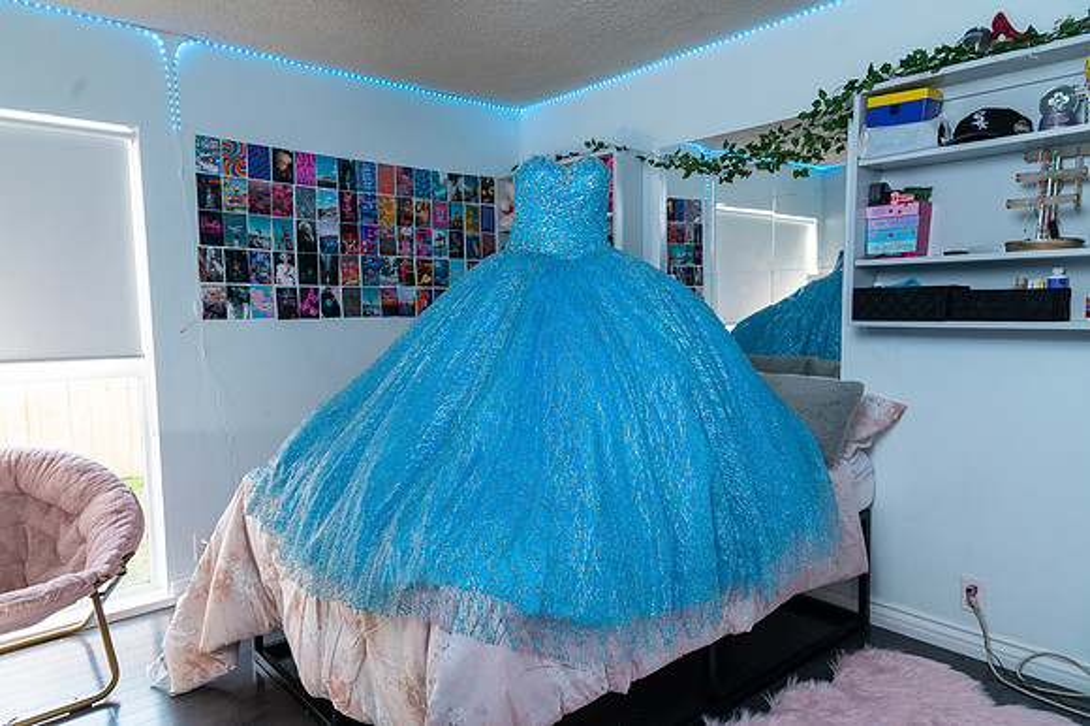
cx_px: 545
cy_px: 363
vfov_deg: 53.1
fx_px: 726
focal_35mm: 24
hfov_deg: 73.8
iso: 400
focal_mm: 24
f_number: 7.1
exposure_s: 1/160
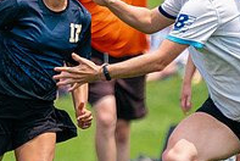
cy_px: 99
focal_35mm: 980
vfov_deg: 1.4
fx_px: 6543
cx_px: -37
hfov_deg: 2.1
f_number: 3.2
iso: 400
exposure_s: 1/6400
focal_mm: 200
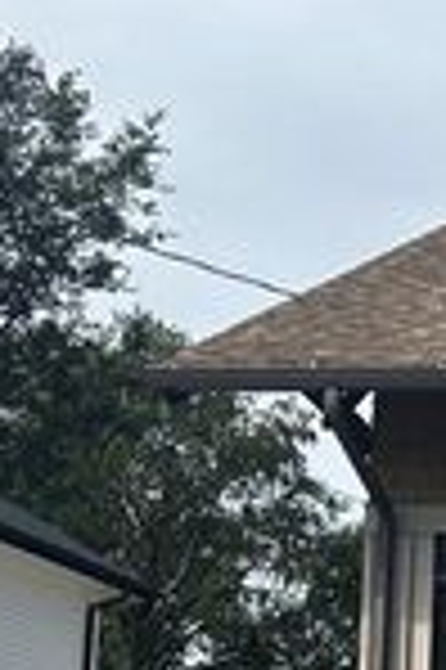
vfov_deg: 22.7
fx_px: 1565
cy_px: 758
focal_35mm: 84
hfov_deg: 13.0
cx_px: 1014
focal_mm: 6.86
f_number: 1.78
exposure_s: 1/4545
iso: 80
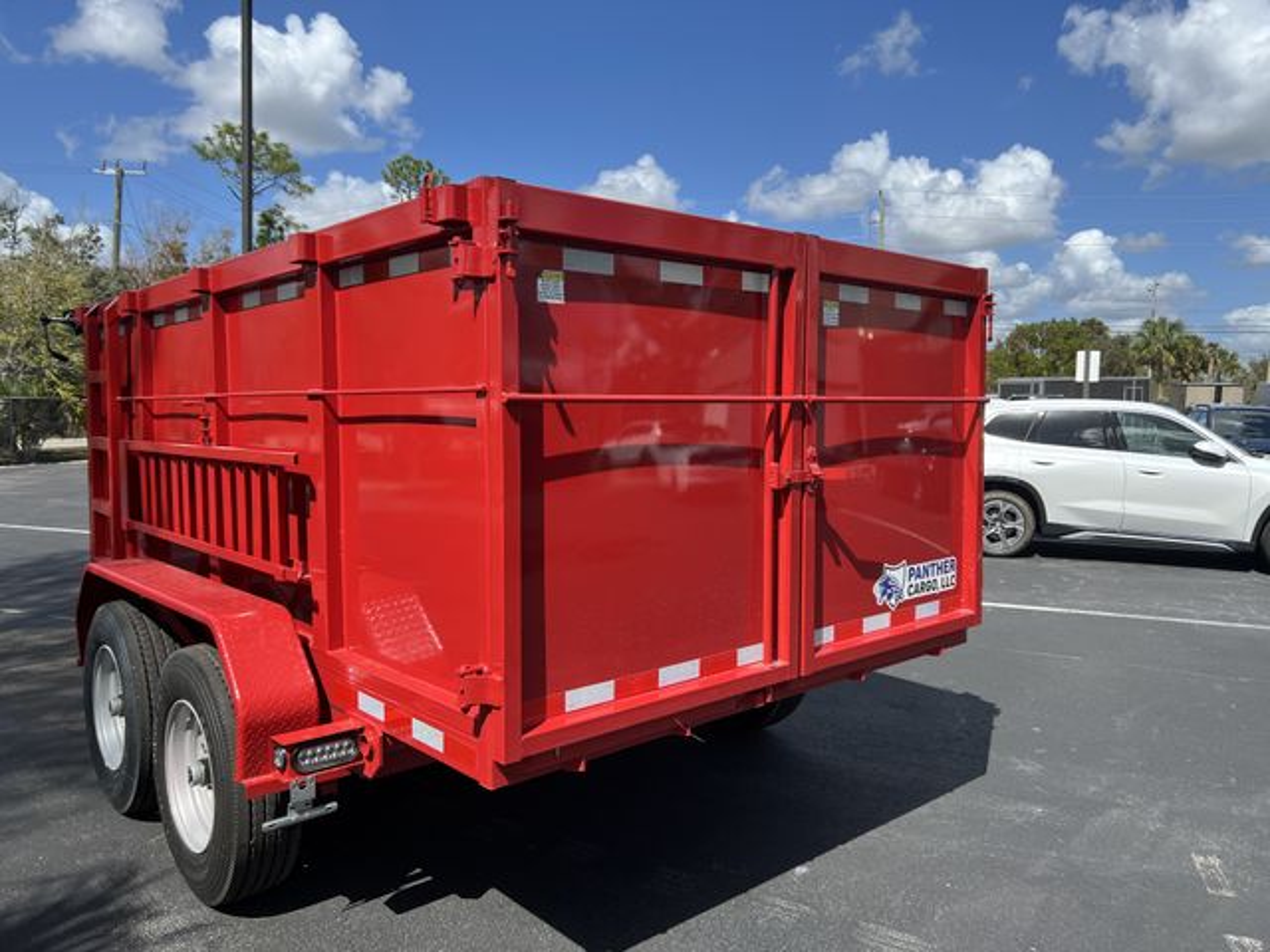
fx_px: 954
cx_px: 635
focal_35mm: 26
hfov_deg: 67.3
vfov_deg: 53.1
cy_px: 476
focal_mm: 5.7
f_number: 1.5
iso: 50
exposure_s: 1/2513
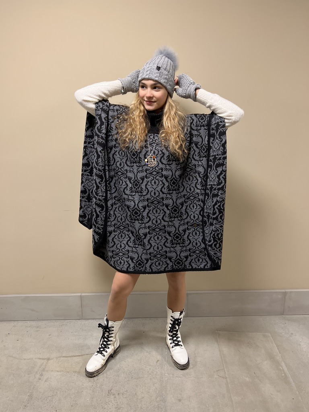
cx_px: 154
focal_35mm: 26
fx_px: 309
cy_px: 206
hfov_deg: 53.1
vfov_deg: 67.3
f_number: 1.5
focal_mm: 5.7
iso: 125
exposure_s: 1/50
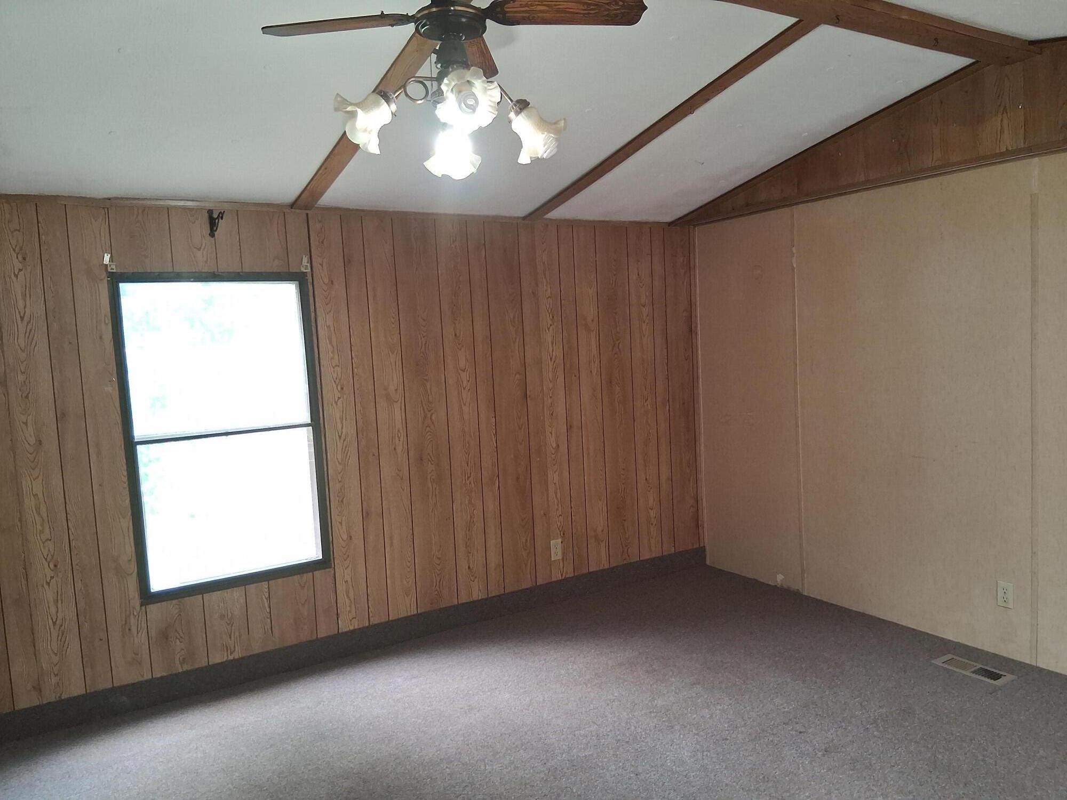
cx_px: 534
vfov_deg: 53.1
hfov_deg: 67.3
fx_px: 801
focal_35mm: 26
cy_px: 400
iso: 320
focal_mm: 3.98
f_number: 1.8
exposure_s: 1/60
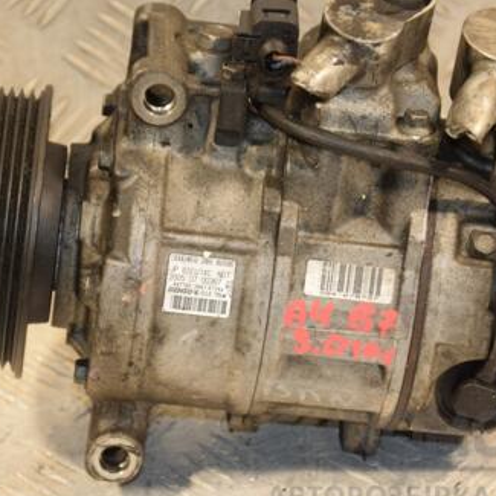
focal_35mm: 188
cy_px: 230
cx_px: 238
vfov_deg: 9.3
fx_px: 3048
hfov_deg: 9.3
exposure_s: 1/125
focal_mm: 80
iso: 800
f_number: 5.3
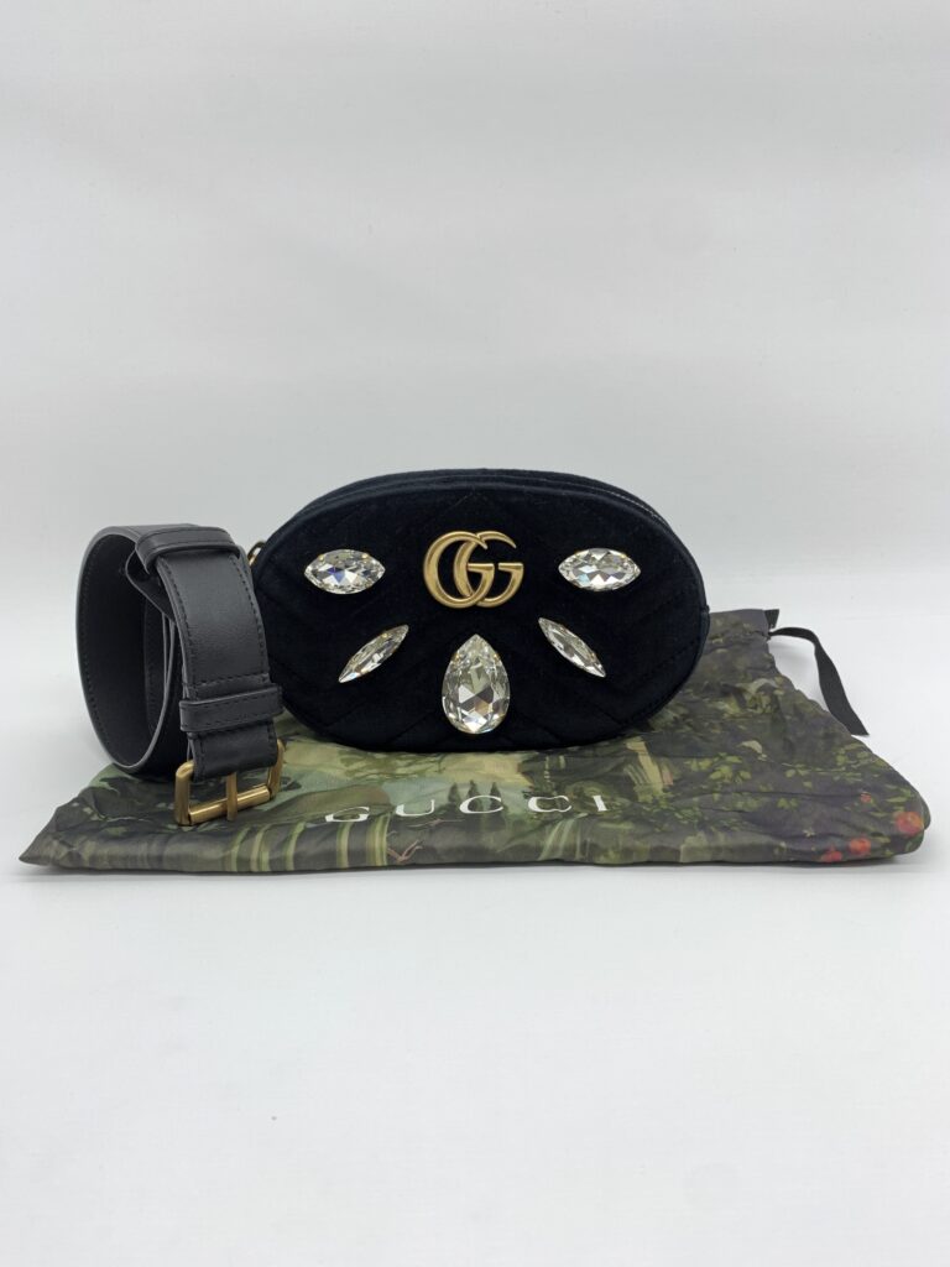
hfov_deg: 53.1
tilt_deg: -17.6
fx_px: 951
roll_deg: +1.7
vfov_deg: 67.3
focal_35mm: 26
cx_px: 475
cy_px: 634
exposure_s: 1/100
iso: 50
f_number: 1.8
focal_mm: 4.25
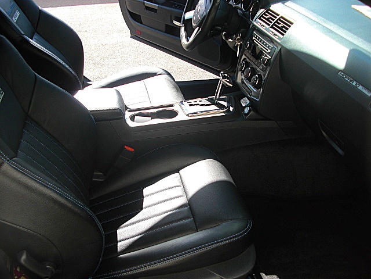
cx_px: 186
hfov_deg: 51.4
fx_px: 386
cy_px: 140
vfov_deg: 39.7
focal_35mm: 36
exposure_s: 1/250
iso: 50
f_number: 2.8
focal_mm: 6.3
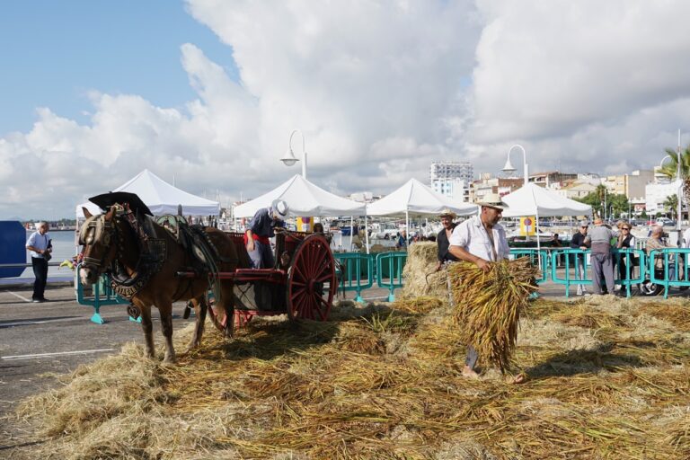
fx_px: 690
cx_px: 345
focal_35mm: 36
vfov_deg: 36.9
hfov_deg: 53.1
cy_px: 230
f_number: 8
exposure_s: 1/400
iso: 160
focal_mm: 24
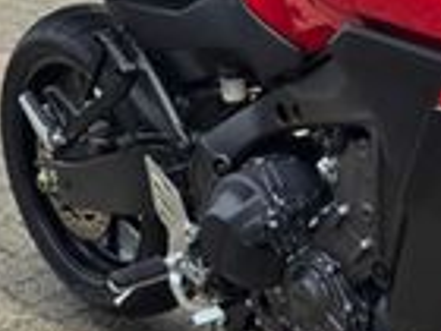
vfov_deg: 14.0
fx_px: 1338
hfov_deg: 17.4
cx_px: 592
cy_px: 73
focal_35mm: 105
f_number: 1.7
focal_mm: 6.3
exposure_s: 1/202
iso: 12
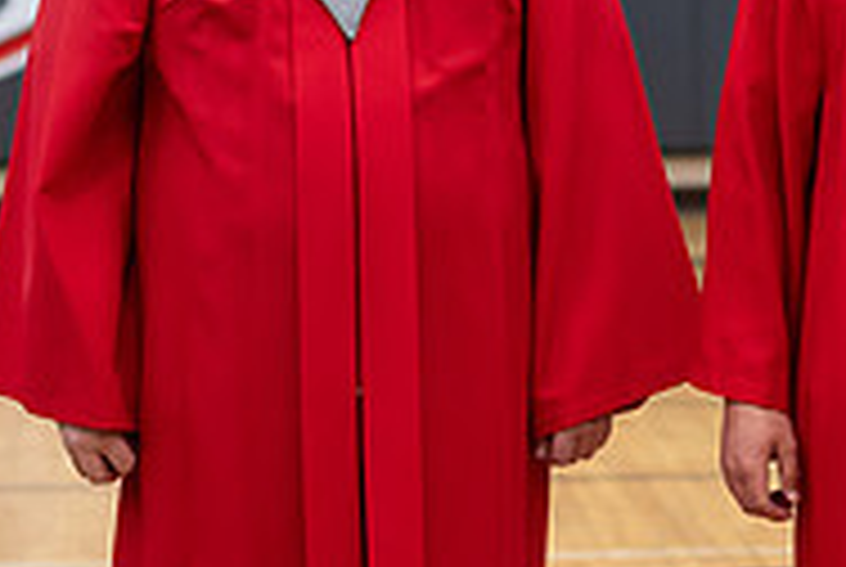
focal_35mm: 283
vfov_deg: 4.9
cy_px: 349
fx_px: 6661
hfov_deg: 7.3
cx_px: 384
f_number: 2.8
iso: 1000
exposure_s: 1/200
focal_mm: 85
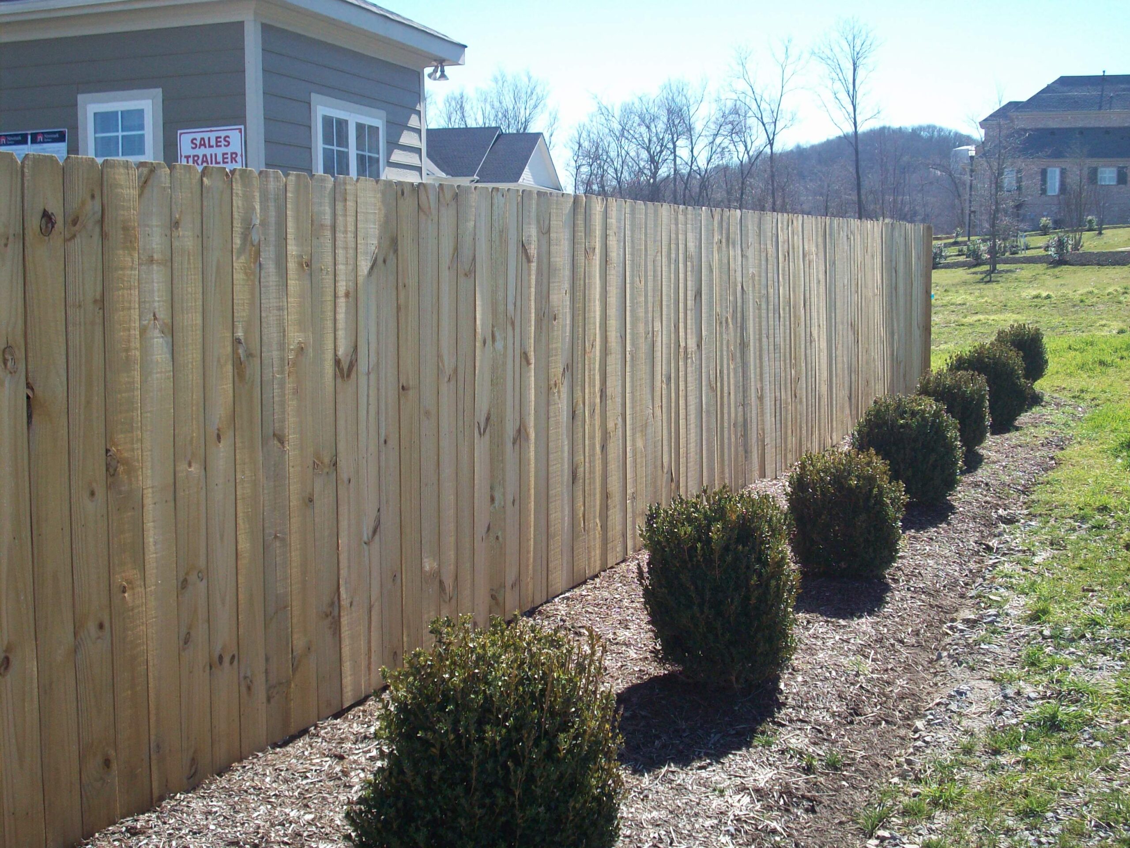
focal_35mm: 46
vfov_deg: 31.5
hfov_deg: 41.2
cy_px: 424
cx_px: 565
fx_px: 1502
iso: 80
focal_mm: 7.6
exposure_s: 1/559
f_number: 3.1
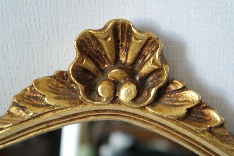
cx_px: 117
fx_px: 500
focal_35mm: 77
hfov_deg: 26.3
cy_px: 78
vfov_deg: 17.7
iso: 1600
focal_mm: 50
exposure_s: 1/30
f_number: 6.3
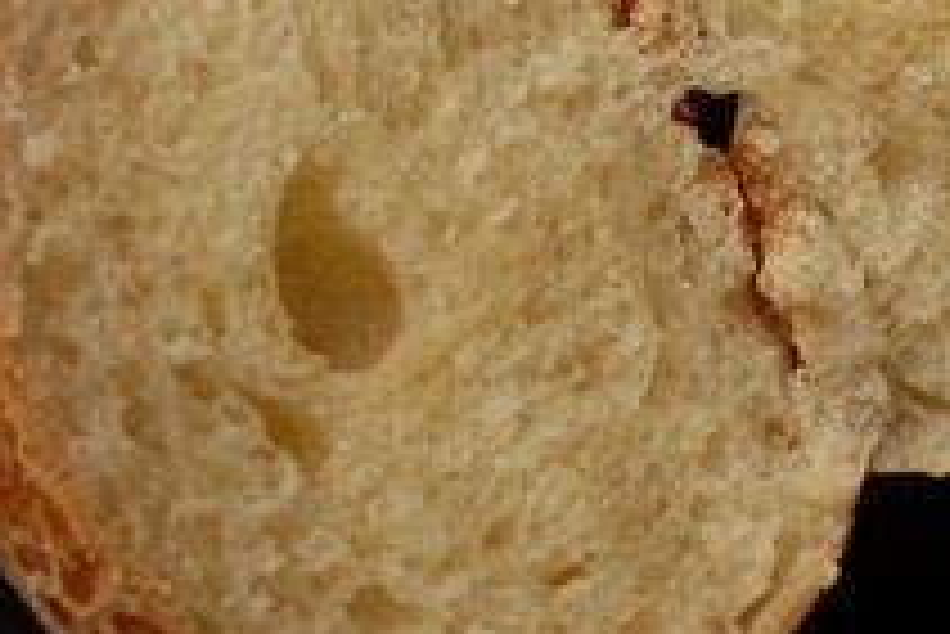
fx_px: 2218
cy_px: 144
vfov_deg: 16.2
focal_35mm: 84
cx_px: 855
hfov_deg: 23.5
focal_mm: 6.3
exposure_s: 1/250
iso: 80
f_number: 2.8
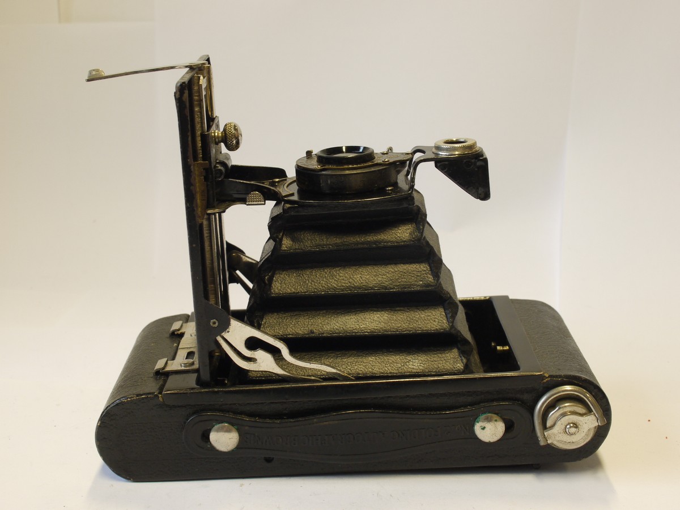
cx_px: 340
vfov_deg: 24.4
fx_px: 1179
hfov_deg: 32.2
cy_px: 255
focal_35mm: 60
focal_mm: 30
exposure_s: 1/15
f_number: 9
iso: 400
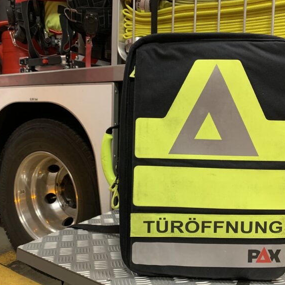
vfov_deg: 52.5
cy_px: 144
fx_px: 289
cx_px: 139
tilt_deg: -5.5
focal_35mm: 31
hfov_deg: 52.5
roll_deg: -2.1
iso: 320
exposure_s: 1/50
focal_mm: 4.25
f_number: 1.8
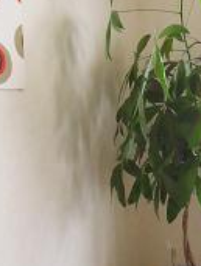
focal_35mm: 56
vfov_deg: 34.2
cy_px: 151
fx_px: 432
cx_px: 150
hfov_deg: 25.9
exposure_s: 1/60
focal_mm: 4.3
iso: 1600
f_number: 3.2
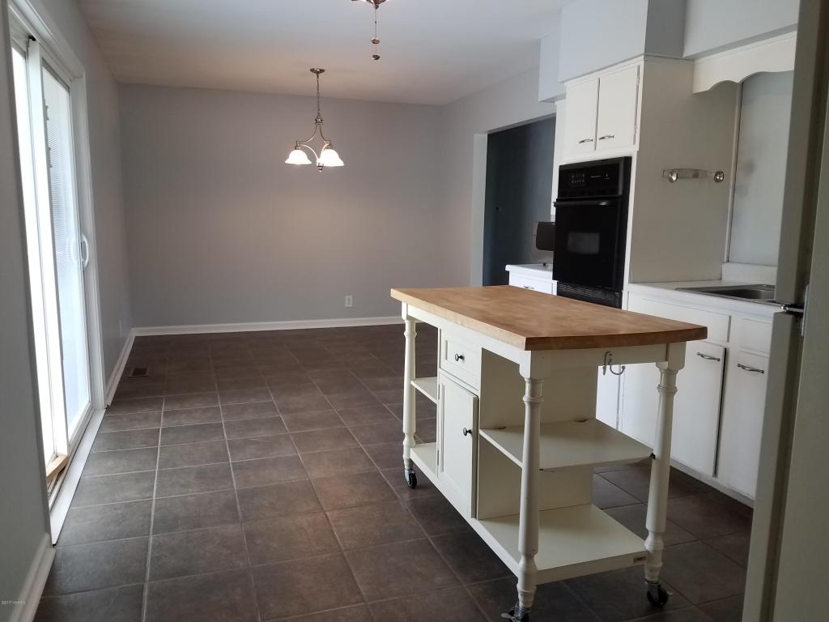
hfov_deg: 67.3
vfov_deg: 53.1
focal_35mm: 26
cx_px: 414
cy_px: 311
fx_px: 623
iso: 50
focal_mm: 4.2
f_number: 1.7
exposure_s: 1/60
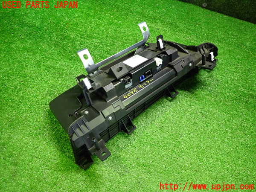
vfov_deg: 54.9
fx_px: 185
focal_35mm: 25
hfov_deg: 69.4
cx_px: 128
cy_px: 96
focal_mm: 4.5
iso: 640
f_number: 2
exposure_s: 1/30
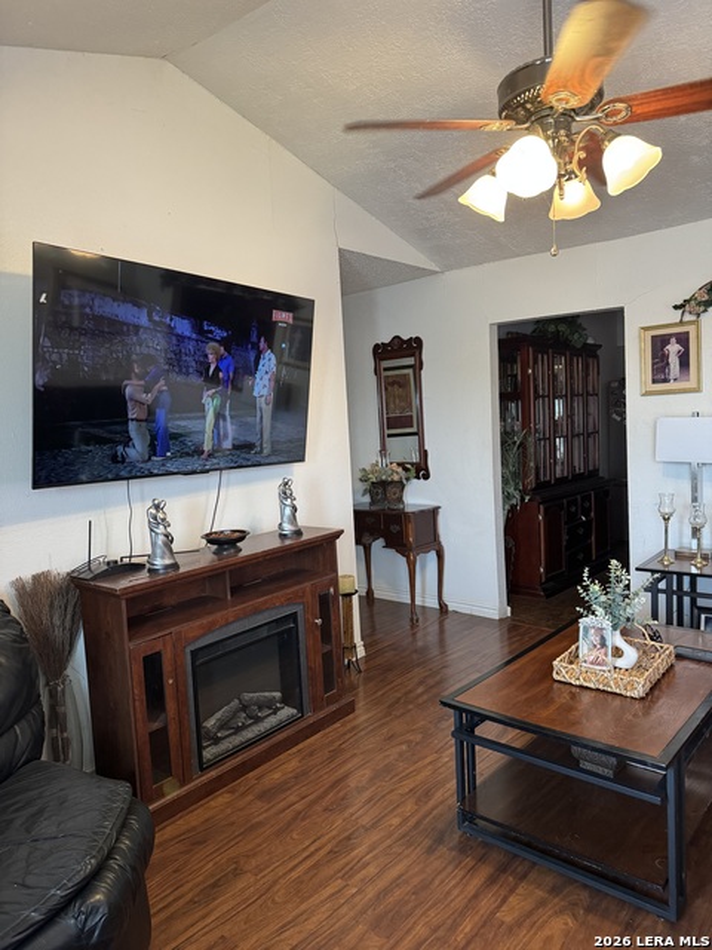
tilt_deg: -6.8
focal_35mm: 24
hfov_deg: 56.8
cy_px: 475
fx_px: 658
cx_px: 356
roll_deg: +3.1
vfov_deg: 71.6
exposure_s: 1/60
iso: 320
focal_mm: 6.76
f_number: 1.78
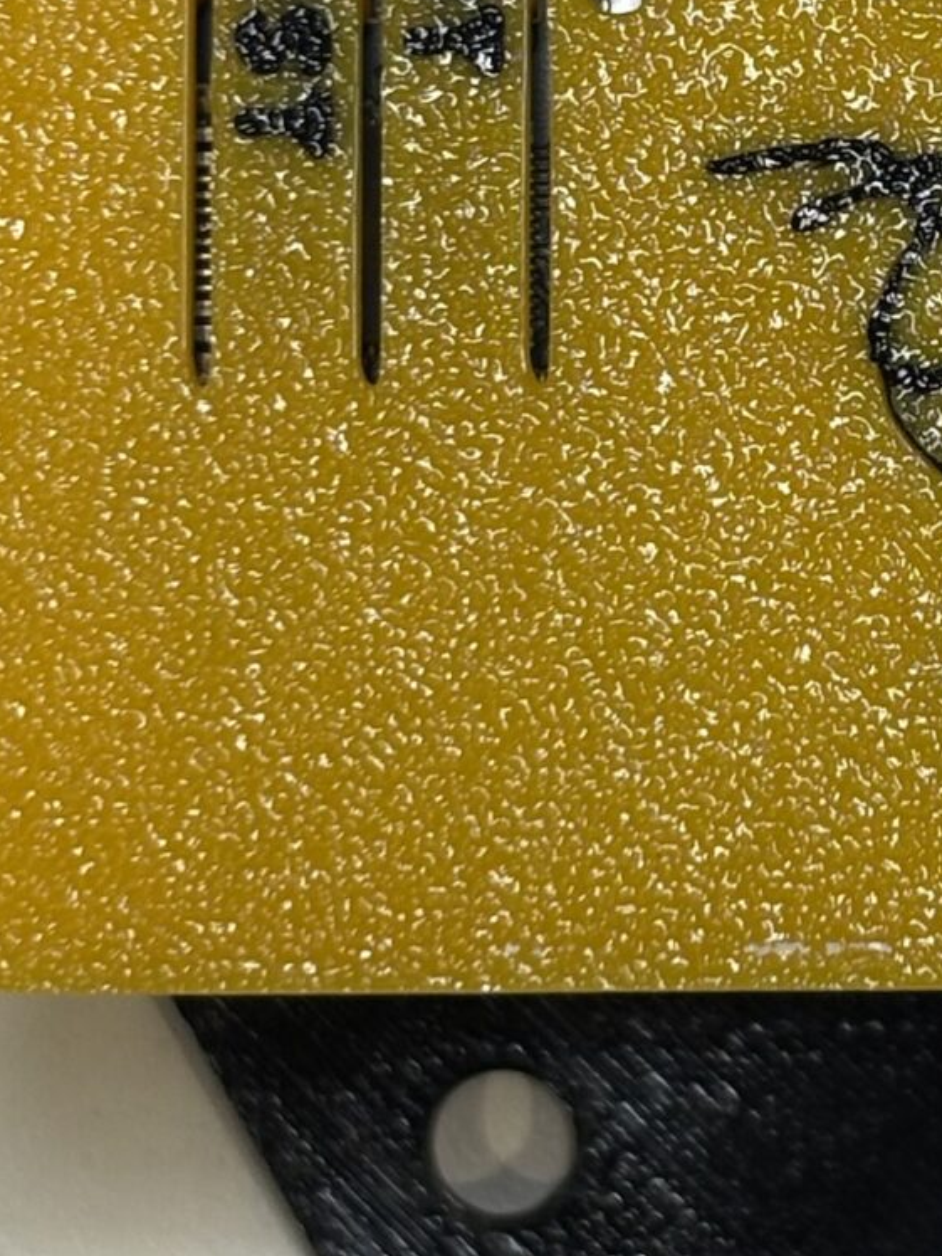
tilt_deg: -86.1
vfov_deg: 11.1
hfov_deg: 8.3
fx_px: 6459
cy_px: 171
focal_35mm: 178
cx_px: 910
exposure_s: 1/60
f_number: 1.6
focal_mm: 5.96
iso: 50
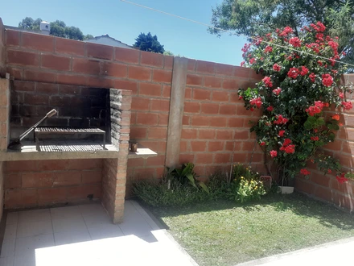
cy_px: 133
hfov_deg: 65.3
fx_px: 276
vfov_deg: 51.4
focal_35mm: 27
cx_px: 177
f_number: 1.9
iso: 40
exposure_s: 1/863
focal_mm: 3.6
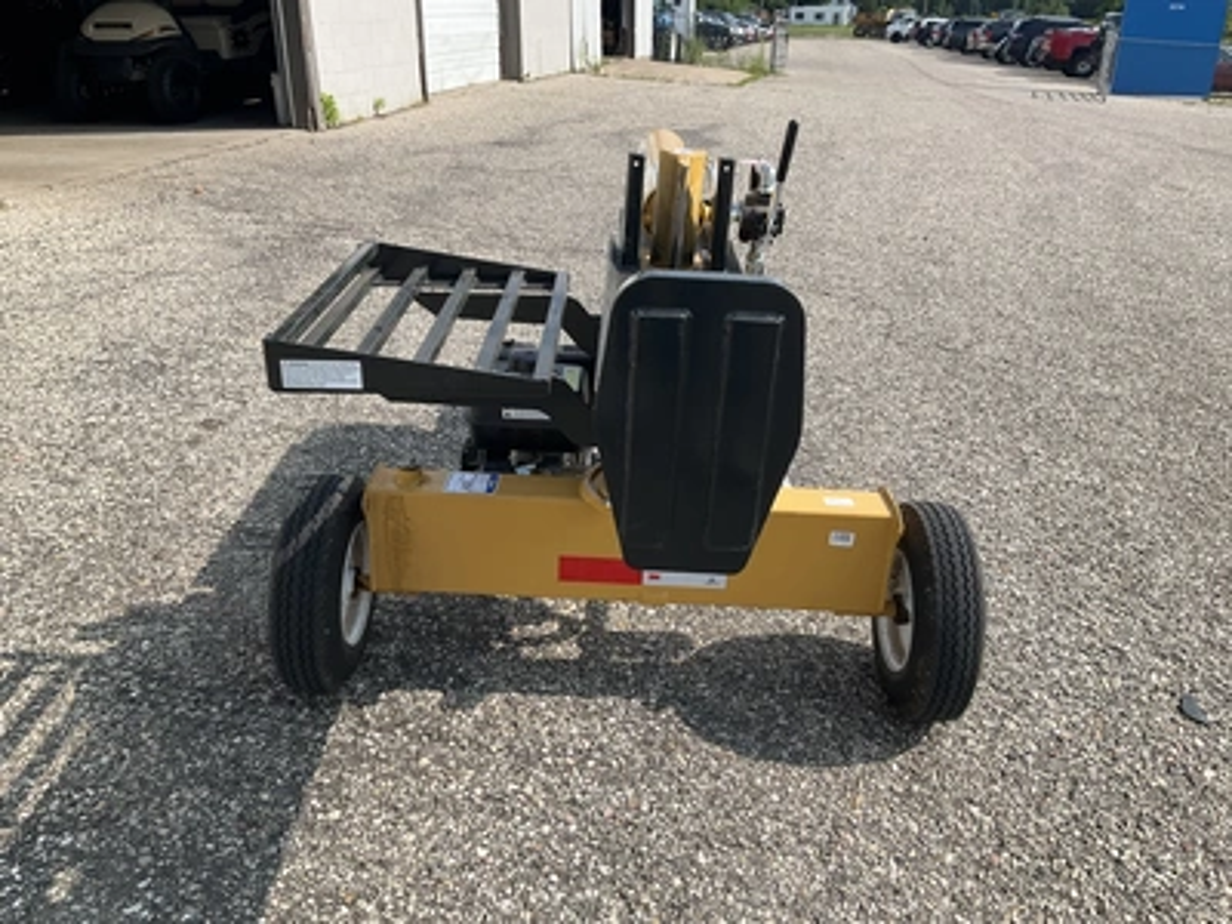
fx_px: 1032
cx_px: 616
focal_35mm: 29
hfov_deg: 61.7
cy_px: 462
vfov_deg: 48.2
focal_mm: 3
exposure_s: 1/1342
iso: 25
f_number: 1.8
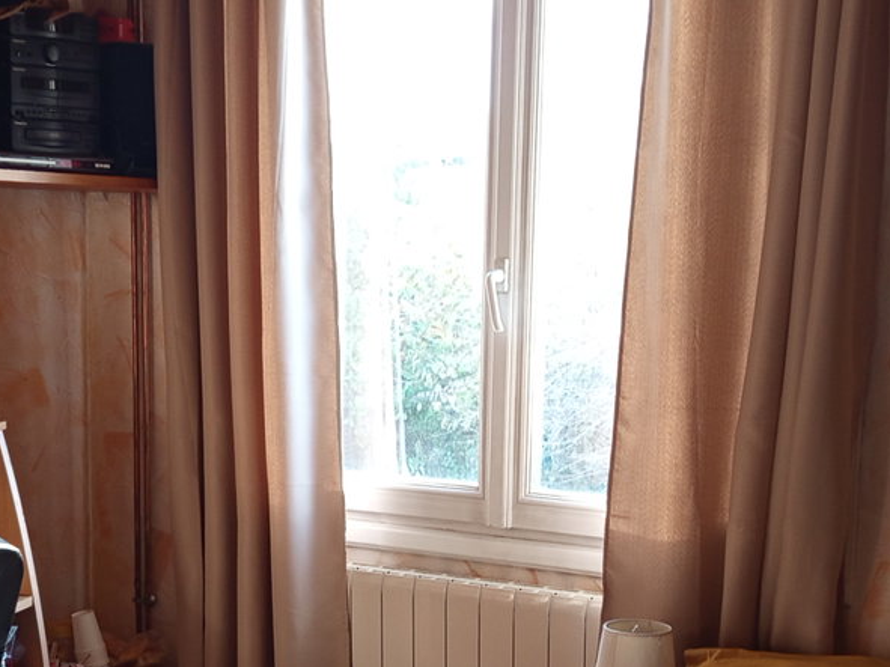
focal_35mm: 65
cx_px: 393
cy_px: 518
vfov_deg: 22.3
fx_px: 1671
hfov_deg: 29.8
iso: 395
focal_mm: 5.24
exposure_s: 1/50
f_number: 1.7
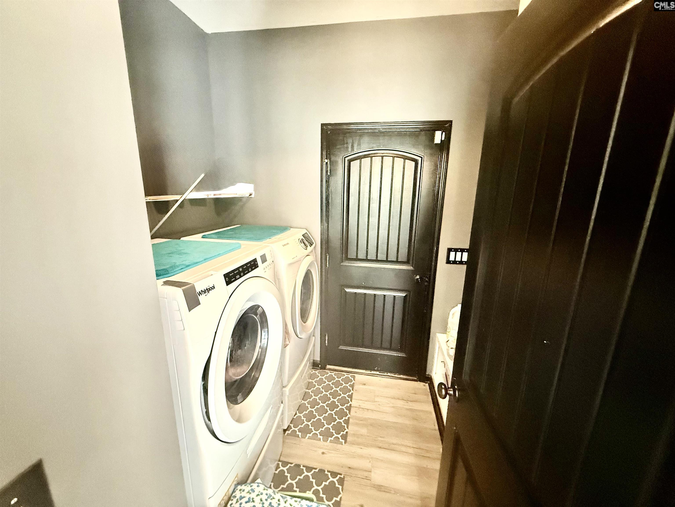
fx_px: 273
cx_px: 338
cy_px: 254
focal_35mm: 14
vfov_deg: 85.7
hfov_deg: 102.1
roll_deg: -1.4
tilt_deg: -12.7
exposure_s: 1/60
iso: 1000
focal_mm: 2.22
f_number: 2.2
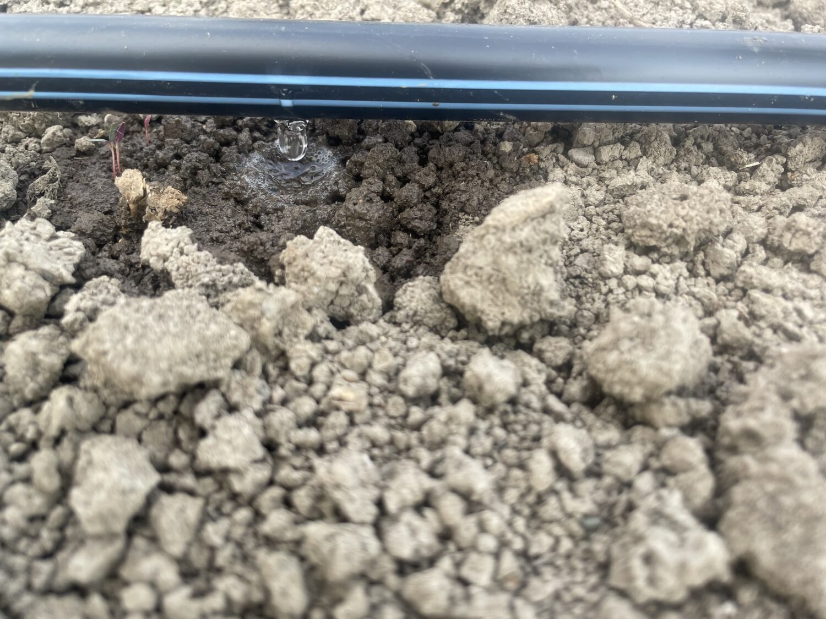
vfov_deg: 53.1
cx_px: 413
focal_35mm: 26
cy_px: 310
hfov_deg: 67.3
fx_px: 620
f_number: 1.6
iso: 32
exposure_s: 1/330
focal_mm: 4.2
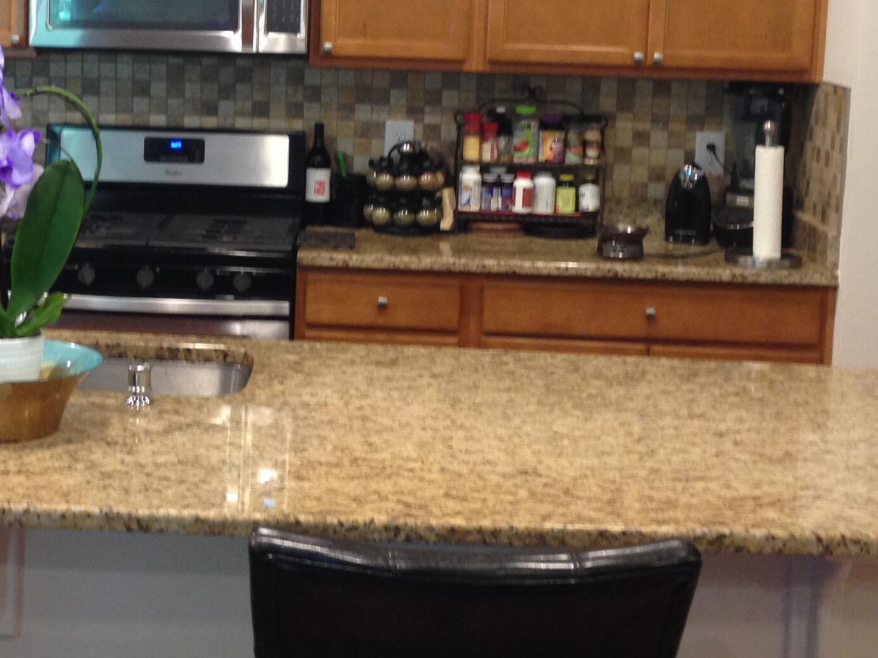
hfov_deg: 26.9
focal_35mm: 72
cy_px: 183
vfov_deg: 20.3
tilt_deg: -3.8
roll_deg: -0.5
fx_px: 1826
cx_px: 282
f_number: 2.4
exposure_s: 1/20
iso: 125
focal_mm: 4.12
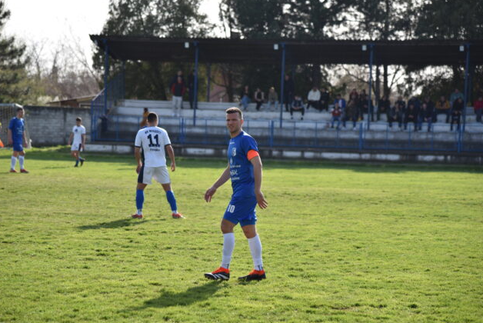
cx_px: 233
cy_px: 176
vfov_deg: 10.3
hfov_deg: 15.4
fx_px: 1786
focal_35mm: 133
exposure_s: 1/750
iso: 200
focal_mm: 120
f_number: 4
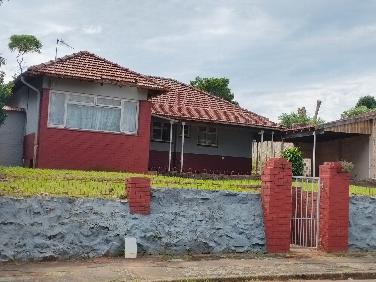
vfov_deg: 27.5
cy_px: 141
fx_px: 576
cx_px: 191
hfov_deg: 36.2
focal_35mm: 53
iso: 100
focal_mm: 4.25
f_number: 1.8
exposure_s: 1/883
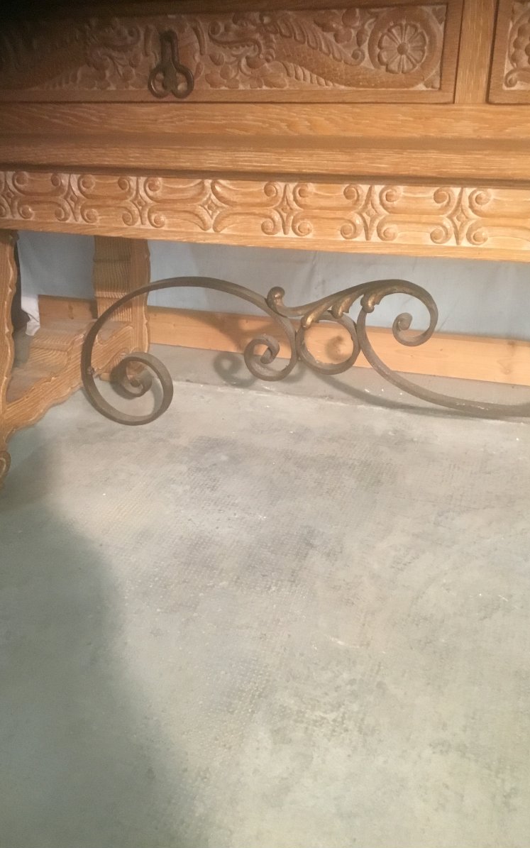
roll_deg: +1.3
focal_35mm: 33
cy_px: 425
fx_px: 763
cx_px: 240
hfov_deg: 38.3
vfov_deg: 58.1
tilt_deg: -28.0
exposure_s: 1/20
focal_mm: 3.3
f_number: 2.4
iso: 200
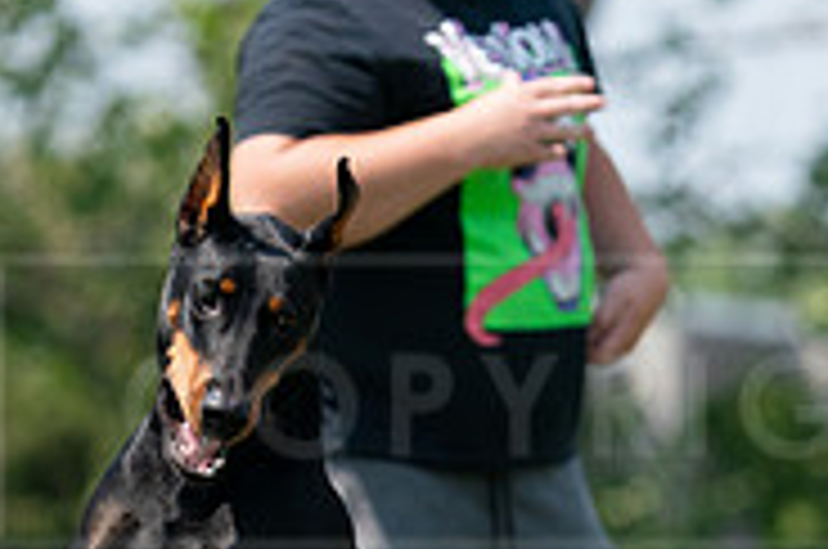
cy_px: 479
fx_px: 19585
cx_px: 423
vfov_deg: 1.6
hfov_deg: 2.4
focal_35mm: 853
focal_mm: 270
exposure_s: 1/4000
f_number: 5.6
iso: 1600
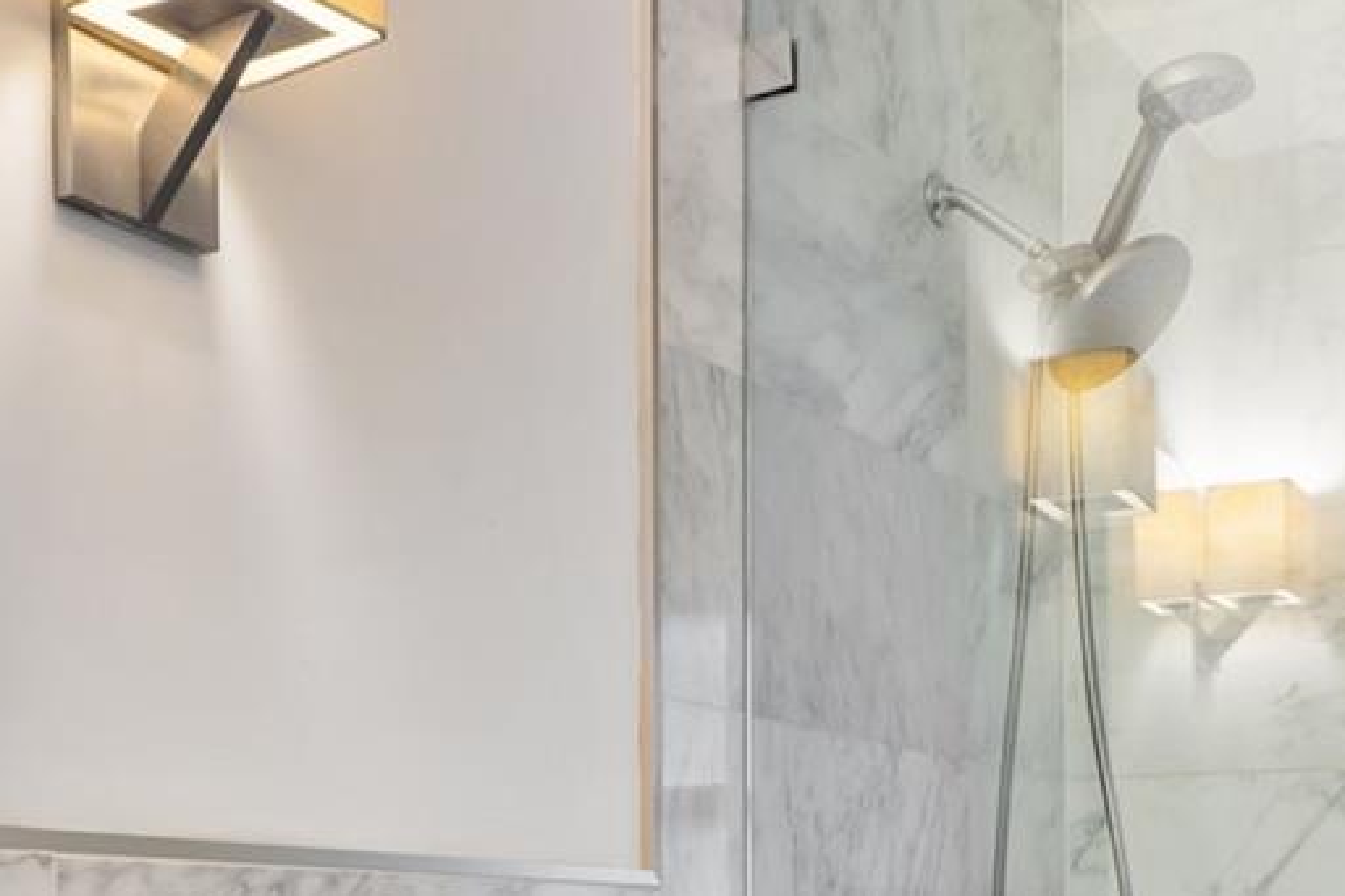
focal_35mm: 53
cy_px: 967
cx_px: 902
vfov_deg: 24.0
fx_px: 1980
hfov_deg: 37.1
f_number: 9
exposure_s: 1/2.5
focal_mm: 17
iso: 250
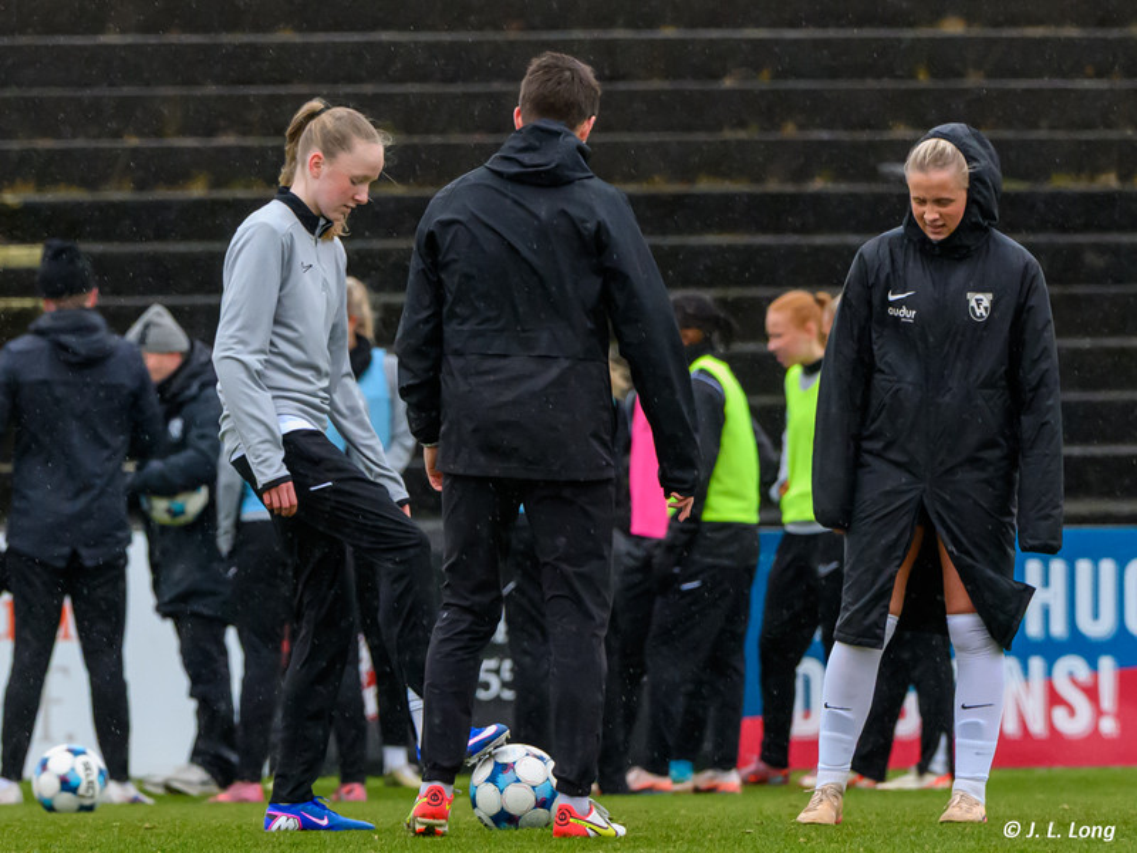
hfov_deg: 3.2
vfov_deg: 2.4
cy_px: 362
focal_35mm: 618
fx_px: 20285
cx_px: 375
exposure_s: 1/800
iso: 10000
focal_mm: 300
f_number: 6.3
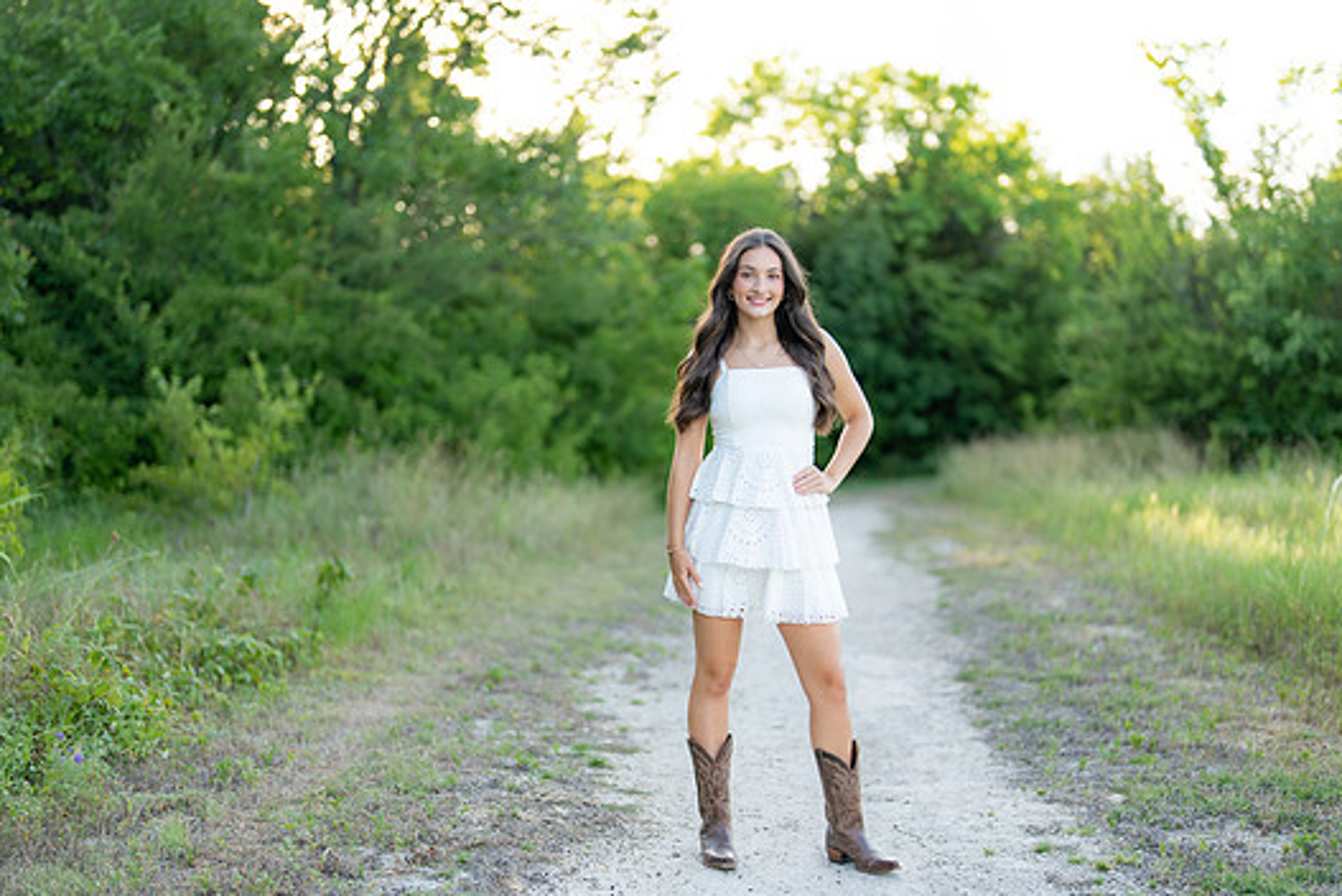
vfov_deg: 24.6
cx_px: 728
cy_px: 487
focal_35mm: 55
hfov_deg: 36.2
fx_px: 2051
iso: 100
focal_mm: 50
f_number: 1.2
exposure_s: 1/1000
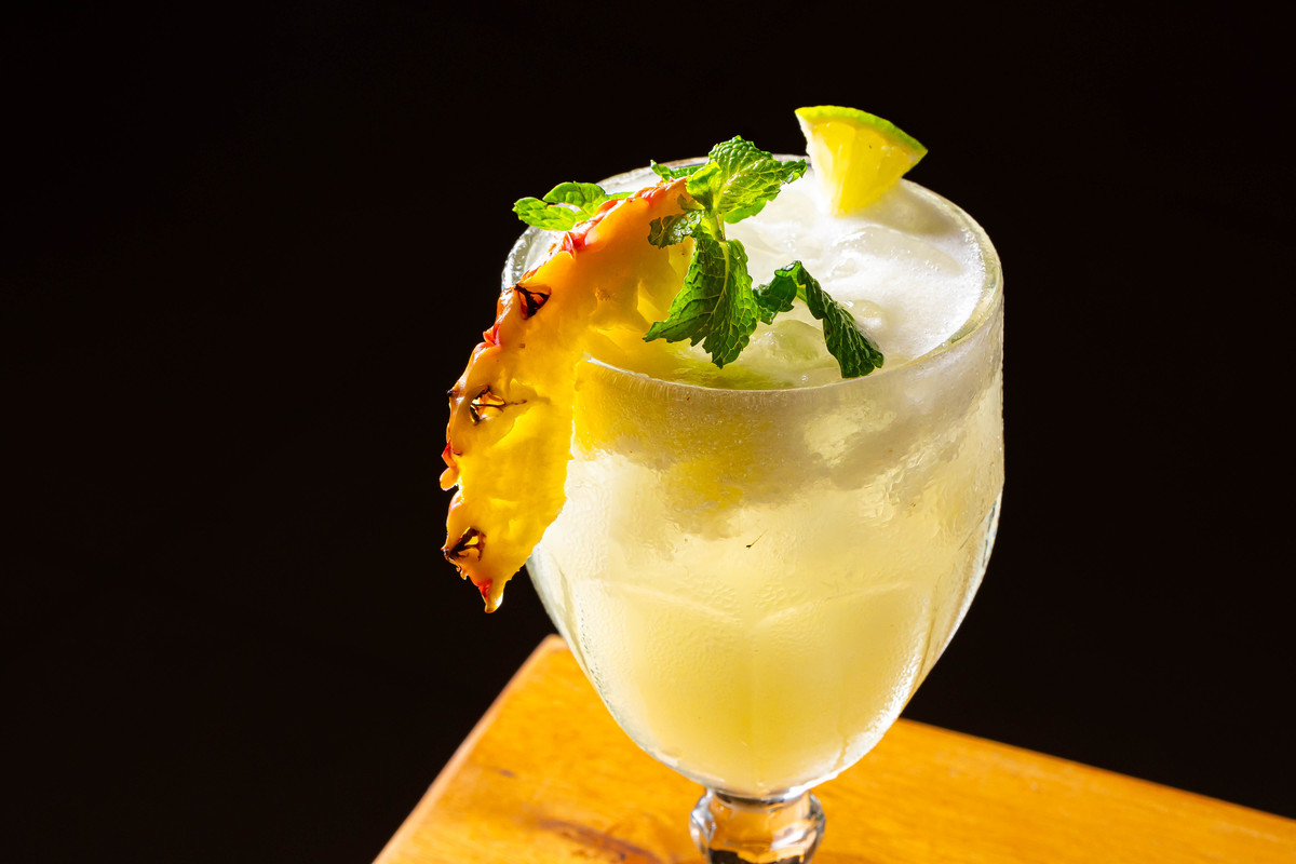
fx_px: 3780
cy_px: 432
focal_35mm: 105
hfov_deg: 19.5
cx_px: 648
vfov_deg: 13.0
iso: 400
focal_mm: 70
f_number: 11
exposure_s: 1/100
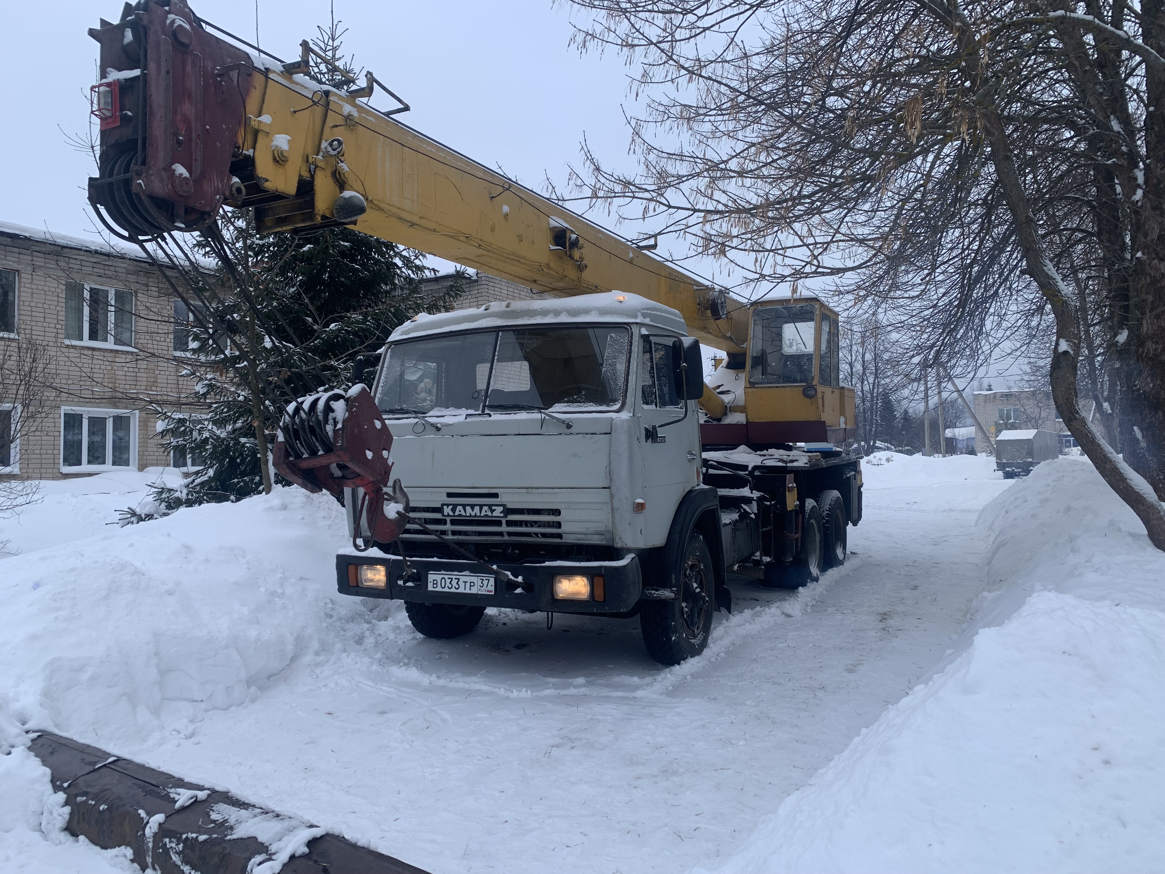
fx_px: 875
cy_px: 437
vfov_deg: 53.1
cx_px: 582
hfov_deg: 67.3
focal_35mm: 26
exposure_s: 1/577
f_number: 1.8
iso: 25
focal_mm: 4.25
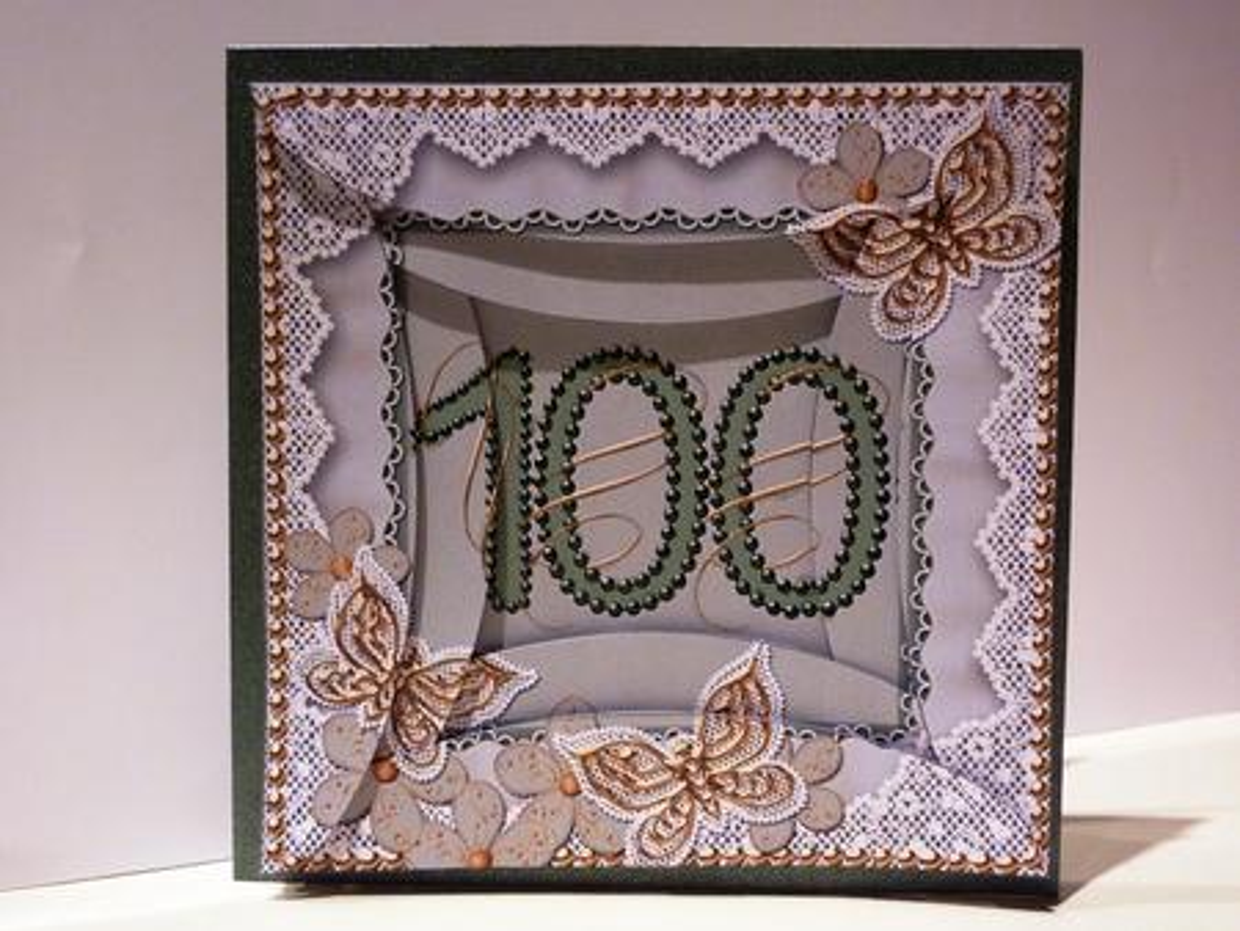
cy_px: 466
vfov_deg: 34.4
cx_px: 620
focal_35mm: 42
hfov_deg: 44.8
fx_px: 1505
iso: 400
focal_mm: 6.9
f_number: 3.7
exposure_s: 1/25
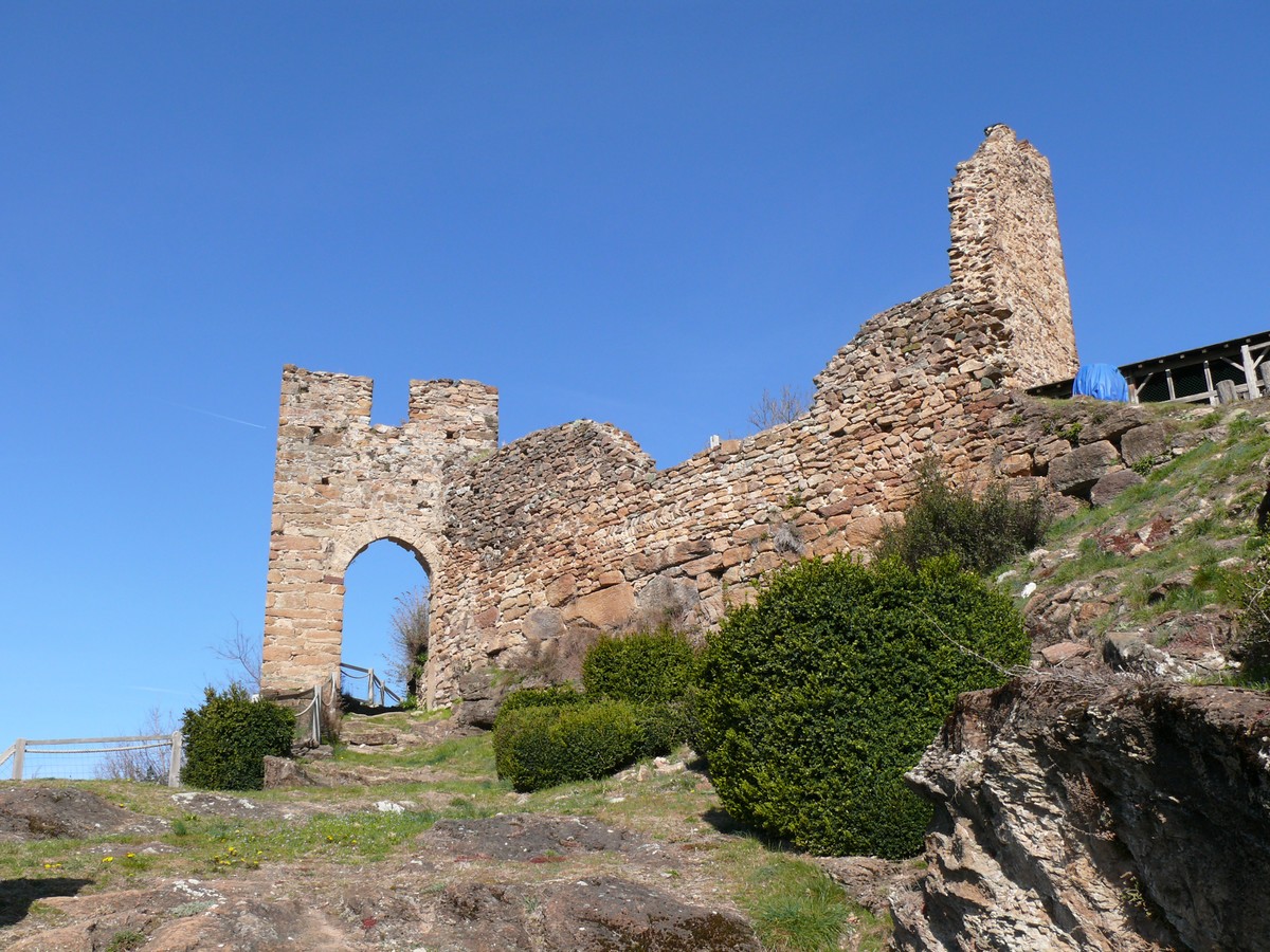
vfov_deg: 37.7
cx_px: 635
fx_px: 1394
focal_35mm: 38
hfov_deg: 49.0
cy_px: 476
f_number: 5.6
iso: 100
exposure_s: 1/400
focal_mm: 8.1
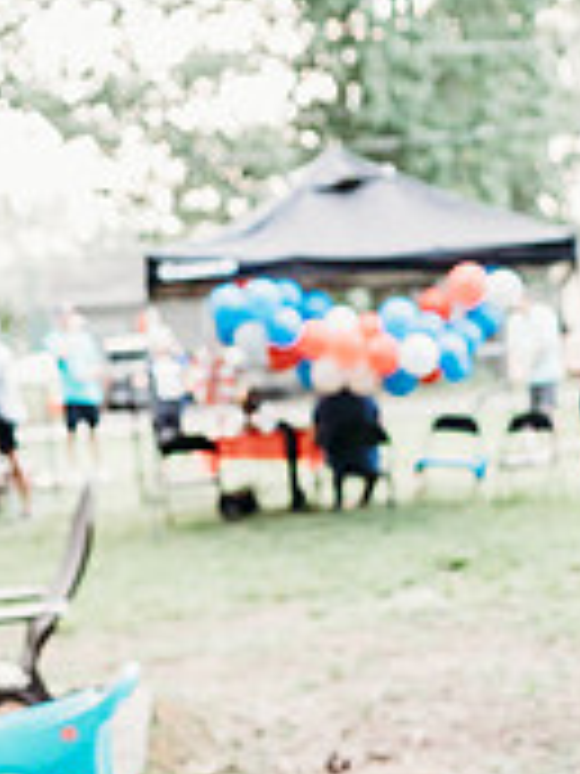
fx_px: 1743
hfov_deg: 18.6
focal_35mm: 78
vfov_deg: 23.7
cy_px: 808
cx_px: 508
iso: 1250
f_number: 2.5
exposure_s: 1/200
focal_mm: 24
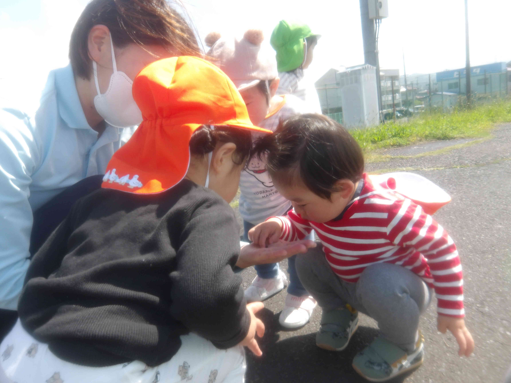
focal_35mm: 27
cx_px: 256
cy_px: 192
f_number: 3
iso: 100
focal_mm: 4.9
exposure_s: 1/742
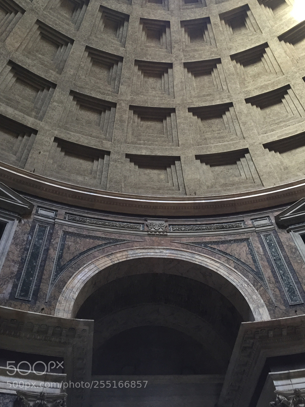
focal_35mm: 35
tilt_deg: +58.3
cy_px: 163
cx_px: 172
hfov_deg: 40.6
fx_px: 411
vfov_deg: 52.3
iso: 125
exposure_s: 1/33
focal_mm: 4.15
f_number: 2.2
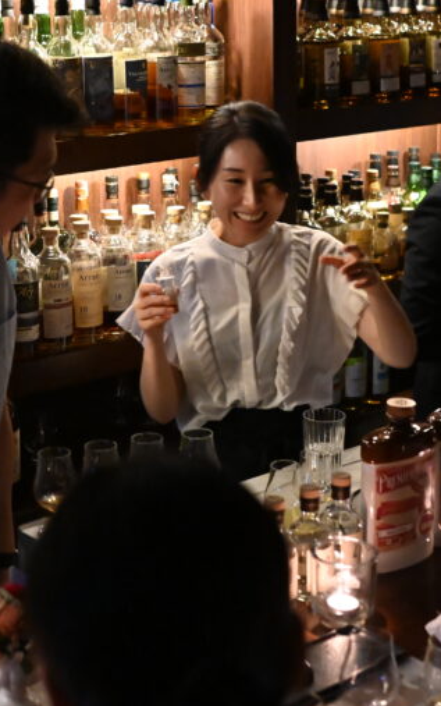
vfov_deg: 28.4
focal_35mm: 72
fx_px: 1384
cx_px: 67
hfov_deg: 17.9
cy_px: 240
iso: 12800
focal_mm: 35
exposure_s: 1/80
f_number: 3.2
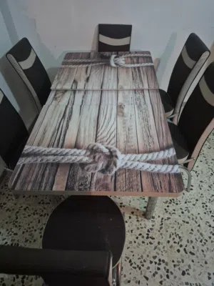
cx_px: 107
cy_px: 143
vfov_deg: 73.9
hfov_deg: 58.9
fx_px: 190
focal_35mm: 23
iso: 1600
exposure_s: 1/50
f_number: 1.8
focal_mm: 5.4
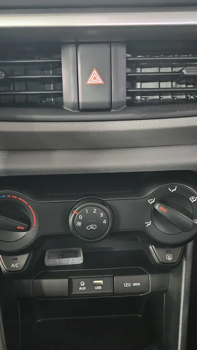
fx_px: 316
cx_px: 96
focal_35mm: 34
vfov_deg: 58.0
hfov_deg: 34.6
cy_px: 174
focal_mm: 5.4
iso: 1600
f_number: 1.8
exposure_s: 1/15
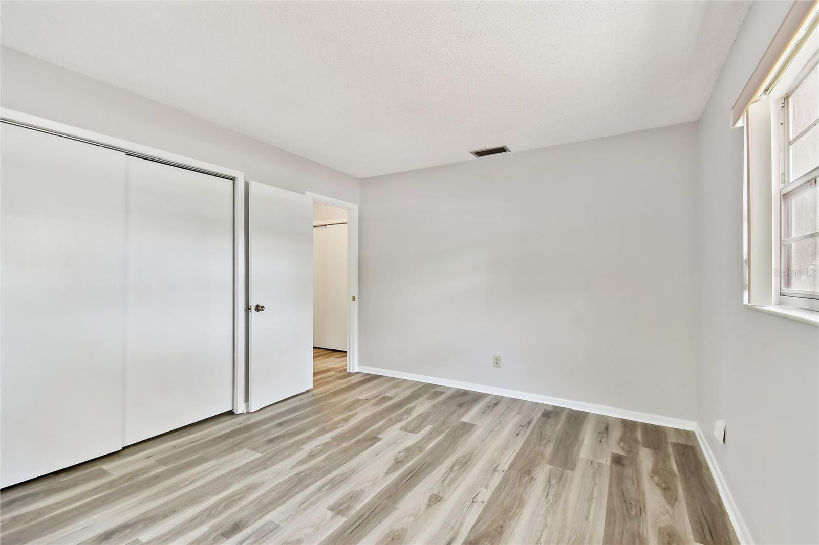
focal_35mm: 15
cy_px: 272
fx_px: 341
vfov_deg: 77.3
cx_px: 410
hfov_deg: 100.4
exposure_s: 1/8
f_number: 7.1
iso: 100
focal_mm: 10
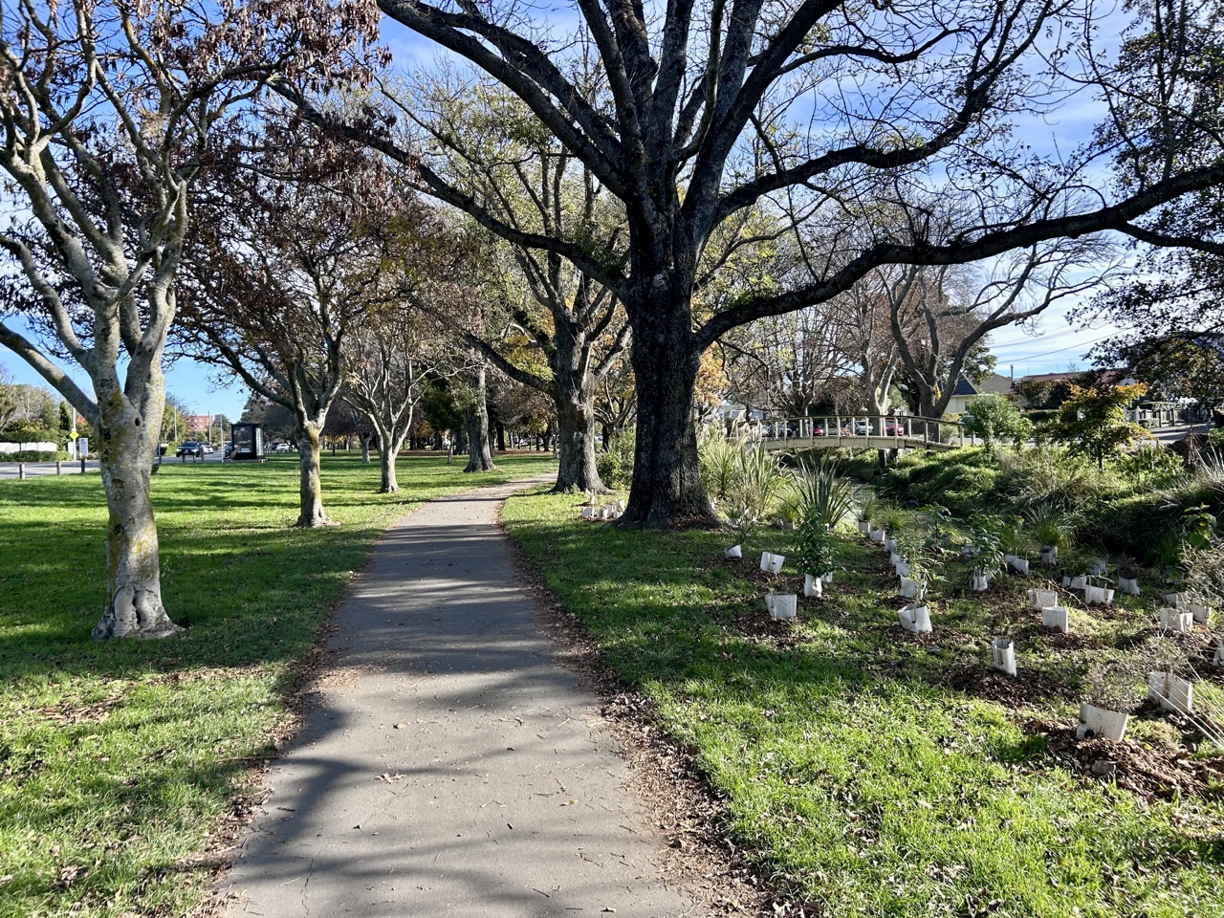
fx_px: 919
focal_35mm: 26
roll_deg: +1.8
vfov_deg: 53.1
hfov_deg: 67.3
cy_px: 459
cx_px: 612
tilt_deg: -0.3
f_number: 1.5
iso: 50
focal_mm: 5.7
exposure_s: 1/1089
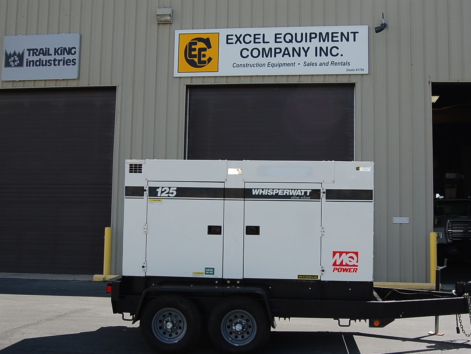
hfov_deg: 42.9
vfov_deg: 32.9
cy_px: 183
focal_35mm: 44
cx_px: 266
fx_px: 599
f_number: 8
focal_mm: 26
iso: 200
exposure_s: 1/250
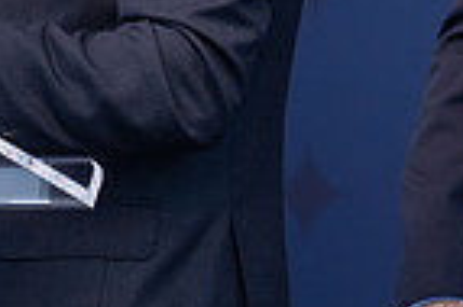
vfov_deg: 1.8
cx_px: 748
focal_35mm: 749
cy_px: -190
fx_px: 9622
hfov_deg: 2.7
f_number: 2.8
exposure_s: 1/1250
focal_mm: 170
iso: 720
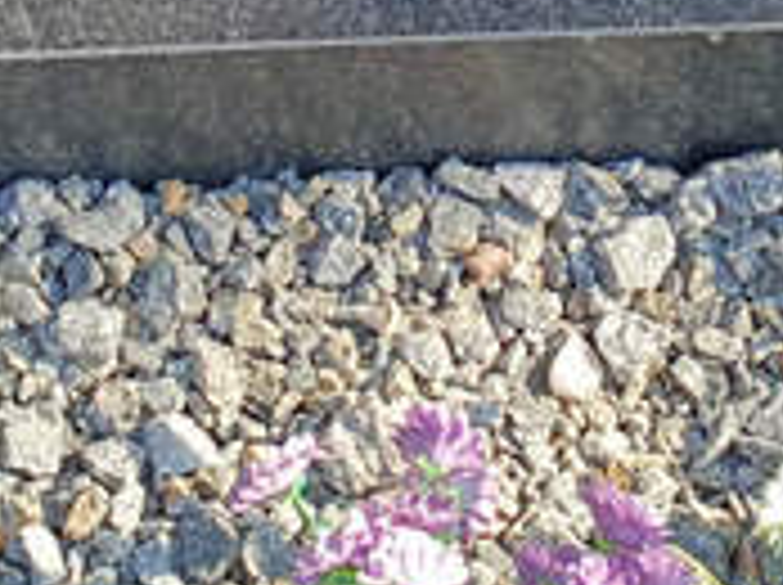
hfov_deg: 17.1
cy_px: -450
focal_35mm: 115
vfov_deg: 11.9
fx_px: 2598
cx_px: 500
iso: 112
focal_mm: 4.76
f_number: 1.69
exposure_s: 1/345
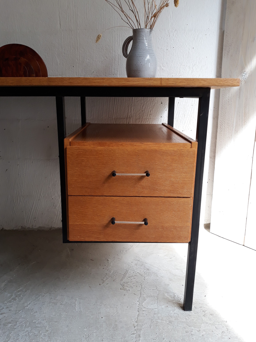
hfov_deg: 51.3
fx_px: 266
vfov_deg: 65.3
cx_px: 128
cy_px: 171
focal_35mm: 27
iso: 40
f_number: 1.7
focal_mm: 3.71
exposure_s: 1/100
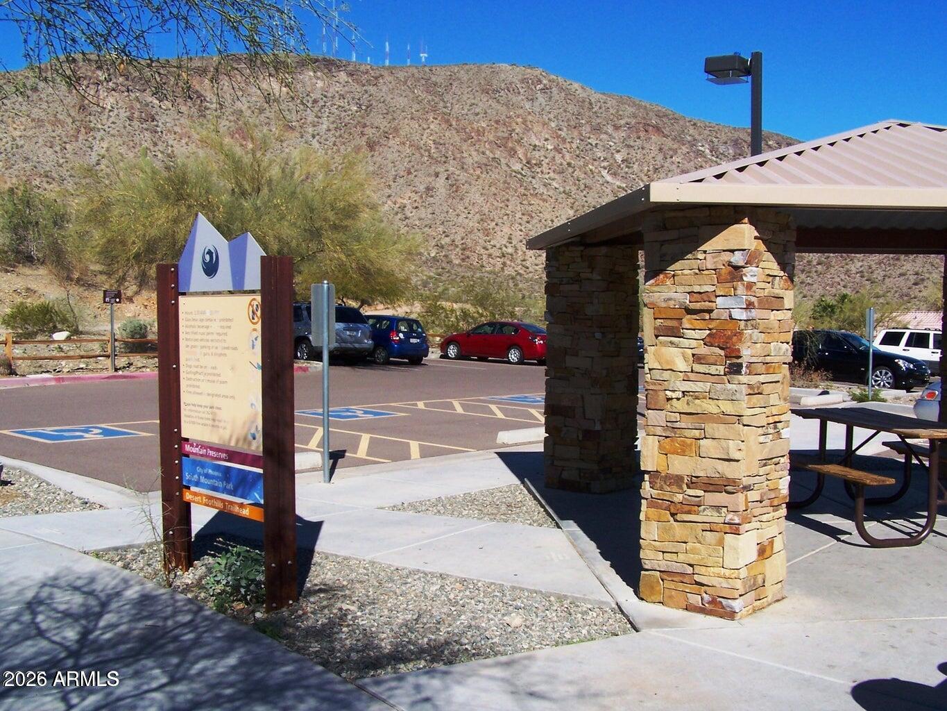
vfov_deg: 37.7
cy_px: 356
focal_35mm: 38
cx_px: 474
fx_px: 1040
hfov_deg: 49.0
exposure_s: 1/500
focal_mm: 6.3
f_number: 5.6
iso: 80
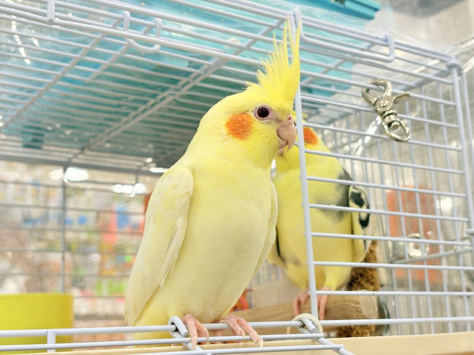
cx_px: 237
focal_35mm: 52
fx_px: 712
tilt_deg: +12.7
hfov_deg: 36.8
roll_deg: +3.8
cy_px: 178
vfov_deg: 28.0
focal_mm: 5.96
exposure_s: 1/100
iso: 100
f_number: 1.6
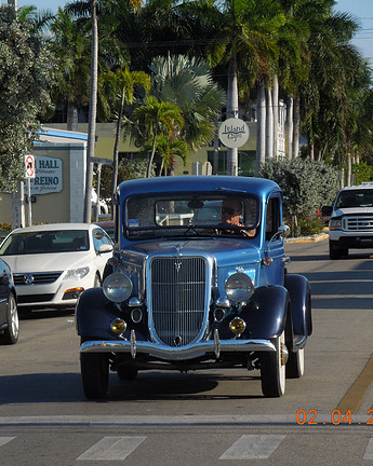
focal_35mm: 223
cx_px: 125
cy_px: 232
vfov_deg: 8.7
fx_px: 3080
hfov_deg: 6.9
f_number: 5
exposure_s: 1/640
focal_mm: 30.6
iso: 100
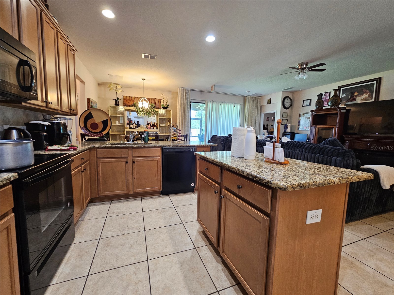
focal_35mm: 13
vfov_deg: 89.9
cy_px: 148
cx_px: 197
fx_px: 148
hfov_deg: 106.2
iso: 320
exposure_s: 1/30
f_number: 2.2
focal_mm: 2.2
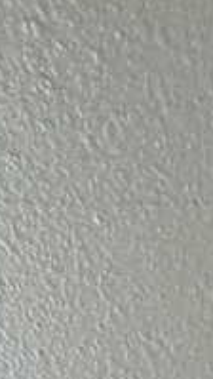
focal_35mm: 118
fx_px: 1184
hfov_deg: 9.7
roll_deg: +0.2
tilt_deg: -4.3
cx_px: 401
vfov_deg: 8.9
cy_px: 1413
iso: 200
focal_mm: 2.22
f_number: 2.2
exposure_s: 1/120
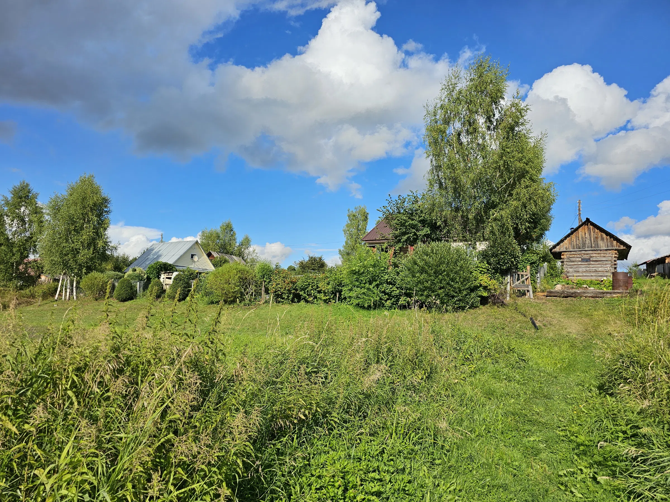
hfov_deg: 73.9
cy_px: 251
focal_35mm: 23
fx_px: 445
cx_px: 335
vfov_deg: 58.9
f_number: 1.7
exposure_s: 1/1311
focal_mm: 6.3
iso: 10
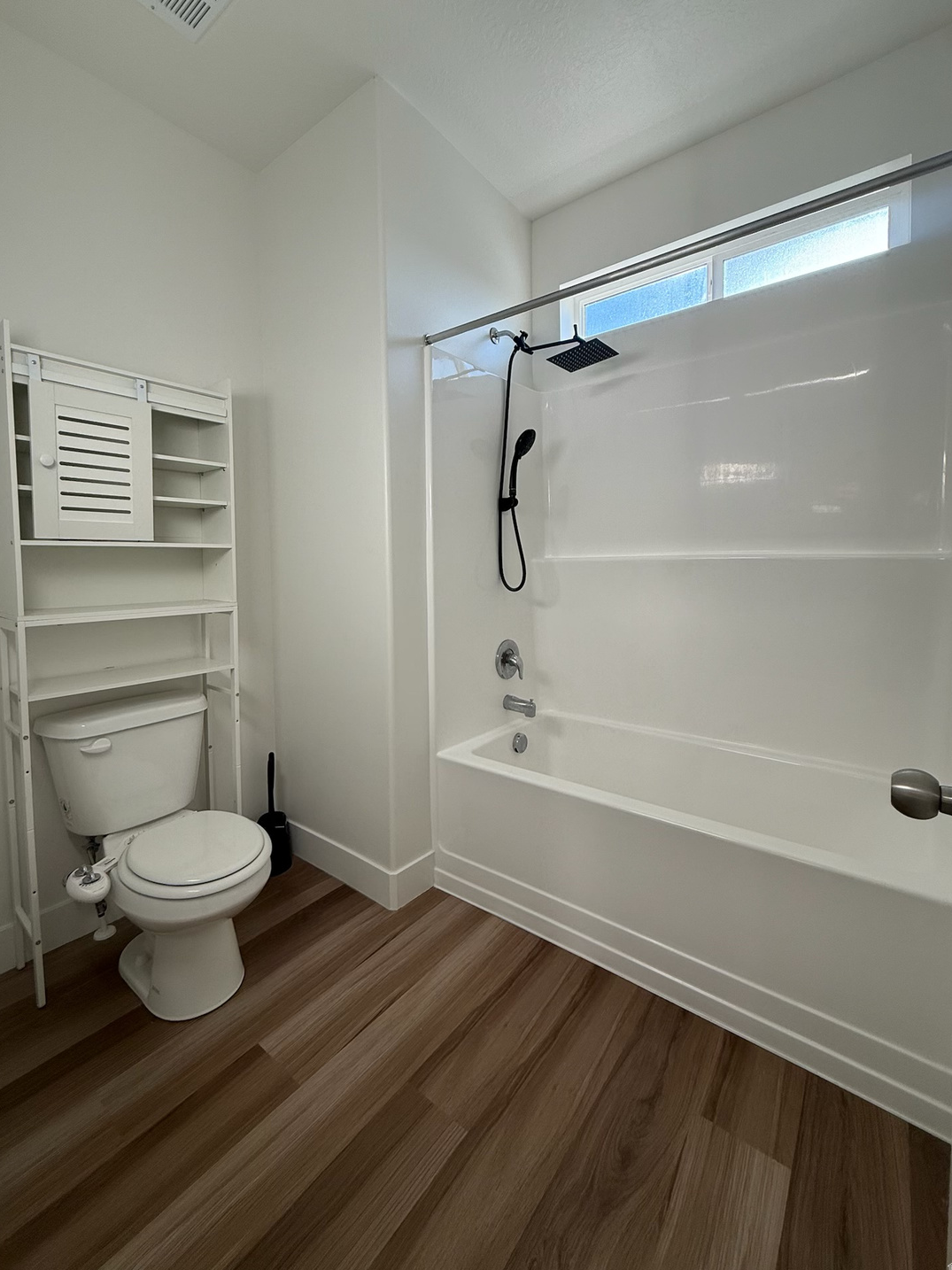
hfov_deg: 81.7
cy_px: 595
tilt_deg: -1.9
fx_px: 550
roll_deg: +0.5
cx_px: 452
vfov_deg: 98.1
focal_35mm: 15
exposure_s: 1/182
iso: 64
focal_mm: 2.22
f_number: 2.2
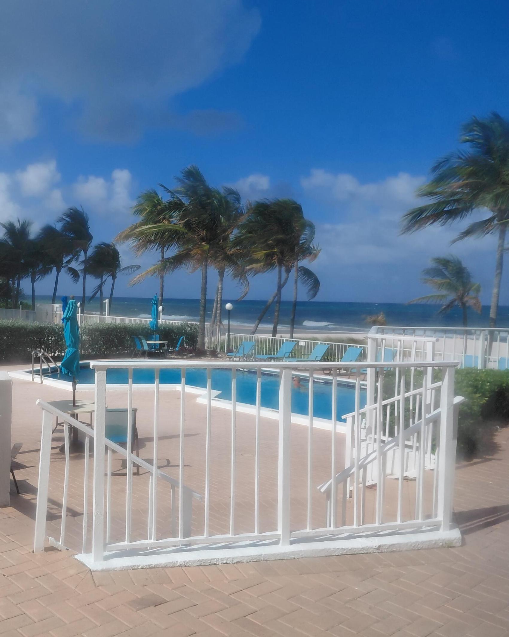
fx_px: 621
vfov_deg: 54.2
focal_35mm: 33
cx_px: 148
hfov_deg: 43.6
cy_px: 318
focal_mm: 4.69
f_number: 1.8
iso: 50
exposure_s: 1/1661
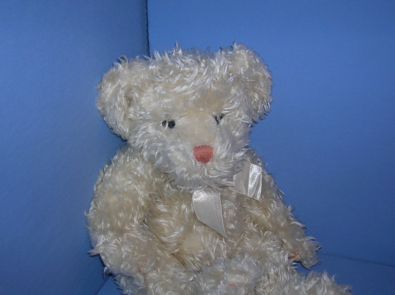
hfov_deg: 38.2
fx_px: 570
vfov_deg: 29.1
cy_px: 148
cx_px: 198
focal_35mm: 50
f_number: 3.3
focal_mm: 8.4
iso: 50
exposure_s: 1/60.1
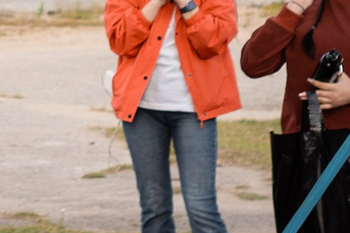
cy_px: -206
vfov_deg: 5.2
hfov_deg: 7.7
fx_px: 2538
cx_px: -193
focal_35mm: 261
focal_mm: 35
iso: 100
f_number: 2.2
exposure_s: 1/800
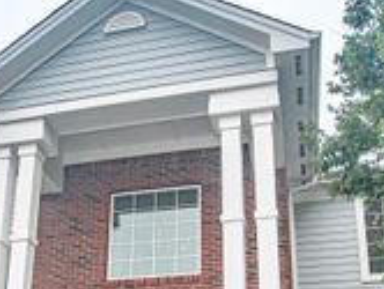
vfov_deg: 30.0
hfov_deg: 42.9
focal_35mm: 44
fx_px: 489
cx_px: 176
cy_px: 307
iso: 100
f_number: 6.3
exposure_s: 1/160
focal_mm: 10
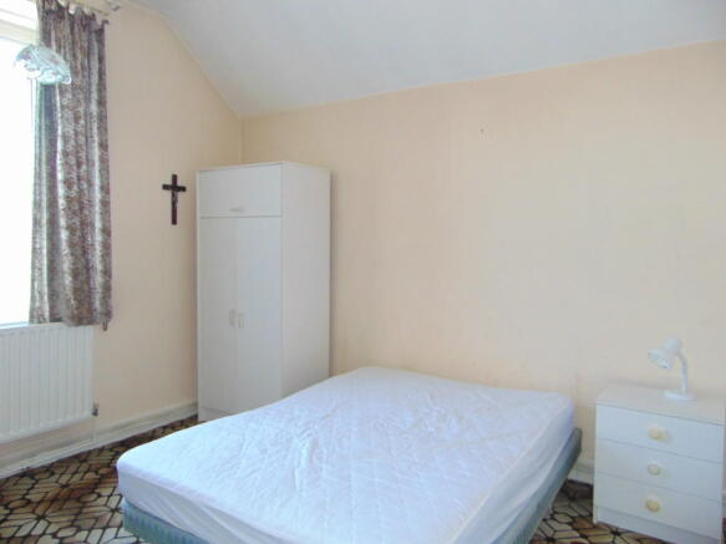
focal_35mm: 25
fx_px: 524
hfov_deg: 69.4
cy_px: 272
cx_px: 363
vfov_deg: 54.9
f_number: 3
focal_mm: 4.5
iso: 320
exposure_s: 1/30
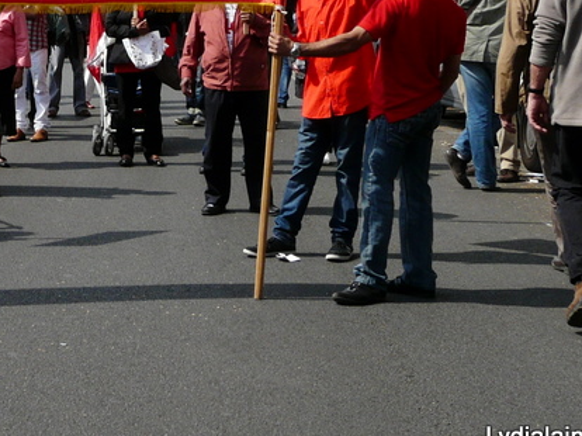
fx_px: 1462
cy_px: -49
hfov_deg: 21.2
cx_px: -84
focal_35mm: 87
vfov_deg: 16.4
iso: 100
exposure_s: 1/250
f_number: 5.6
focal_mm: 5.9
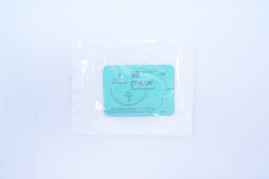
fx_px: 224
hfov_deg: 62.0
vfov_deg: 43.5
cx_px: 134
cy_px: 90
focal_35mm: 30
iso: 400
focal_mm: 20
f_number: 13
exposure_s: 1/13
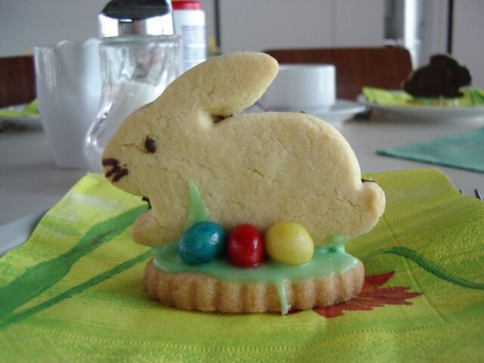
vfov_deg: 37.7
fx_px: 531
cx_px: 242
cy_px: 182
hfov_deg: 49.0
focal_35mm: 38
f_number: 2.6
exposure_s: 1/60
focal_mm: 5.8
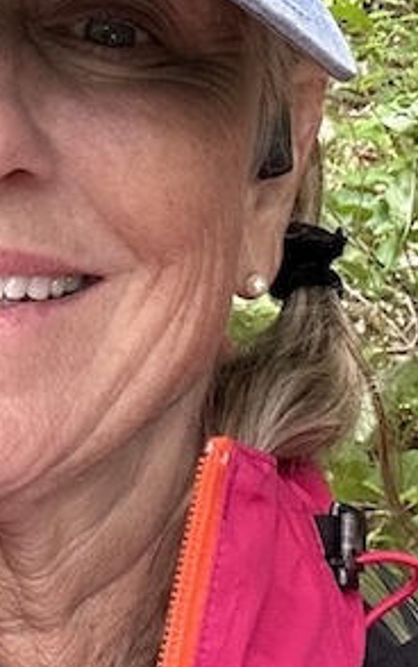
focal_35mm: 101
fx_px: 1839
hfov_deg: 12.4
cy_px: -145
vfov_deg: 19.3
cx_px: -184
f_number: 1.9
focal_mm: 2.69
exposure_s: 1/60
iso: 100
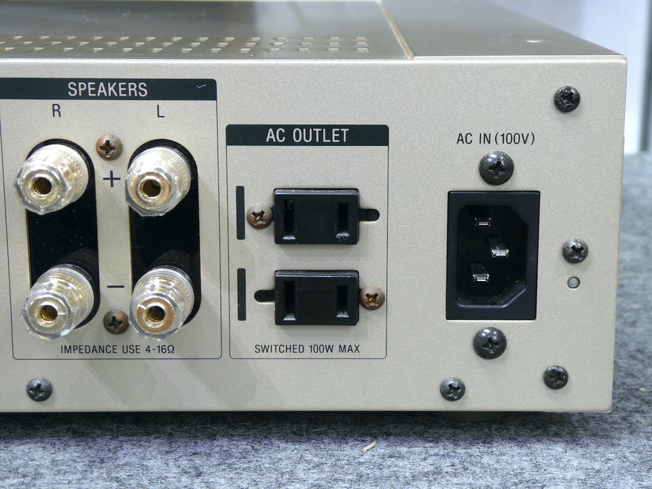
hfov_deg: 29.8
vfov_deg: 22.6
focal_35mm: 65
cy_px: 244
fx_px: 1224
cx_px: 326
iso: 100
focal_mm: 11.7
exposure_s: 1/2.5
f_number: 4.4
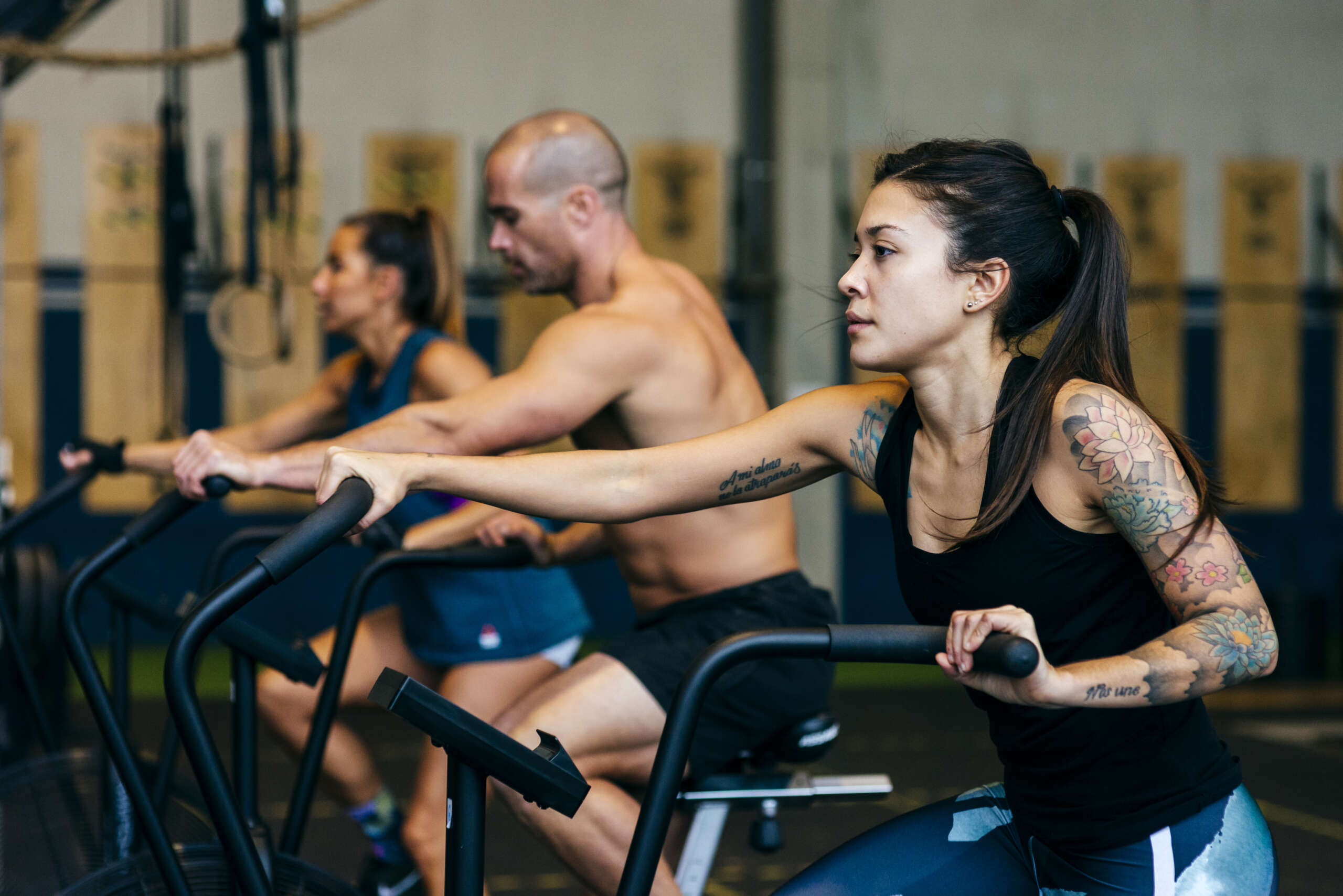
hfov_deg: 23.9
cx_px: 672
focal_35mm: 85
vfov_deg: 16.1
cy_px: 448
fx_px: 3172
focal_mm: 85
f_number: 3.5
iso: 1600
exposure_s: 1/250
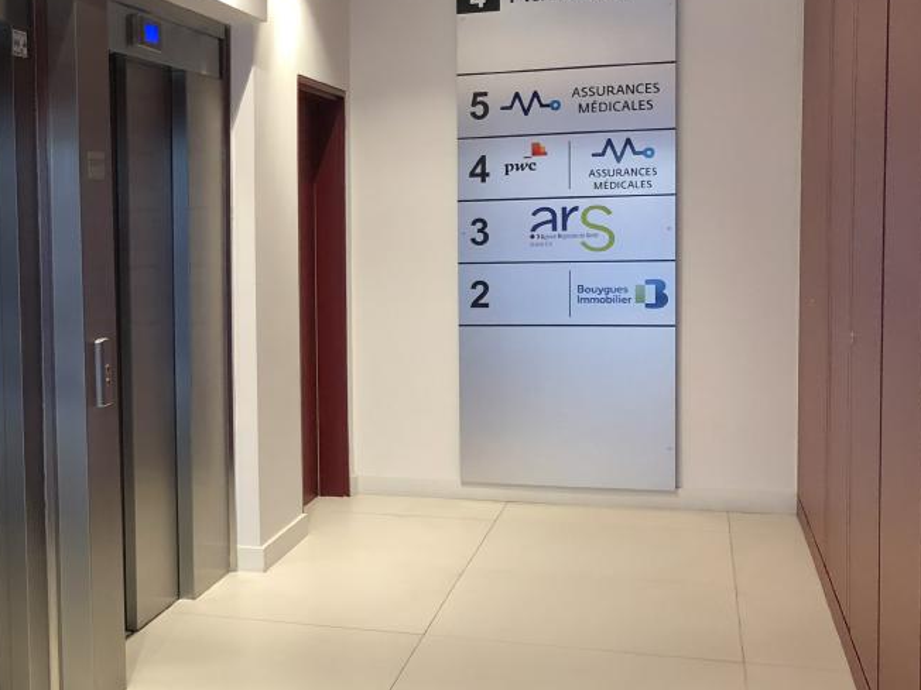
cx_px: 93
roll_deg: +1.2
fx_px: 1463
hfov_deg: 33.1
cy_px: 341
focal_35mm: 55
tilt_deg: -4.9
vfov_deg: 26.6
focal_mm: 3.99
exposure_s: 1/30
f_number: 1.8
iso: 40
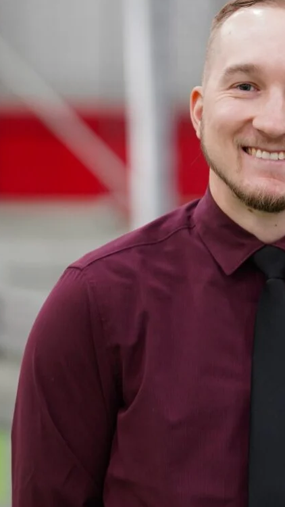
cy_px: 283
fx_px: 3608
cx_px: 269
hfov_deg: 4.5
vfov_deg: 8.0
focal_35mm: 269
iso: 2000
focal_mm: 118.7
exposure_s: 1/125
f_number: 2.8
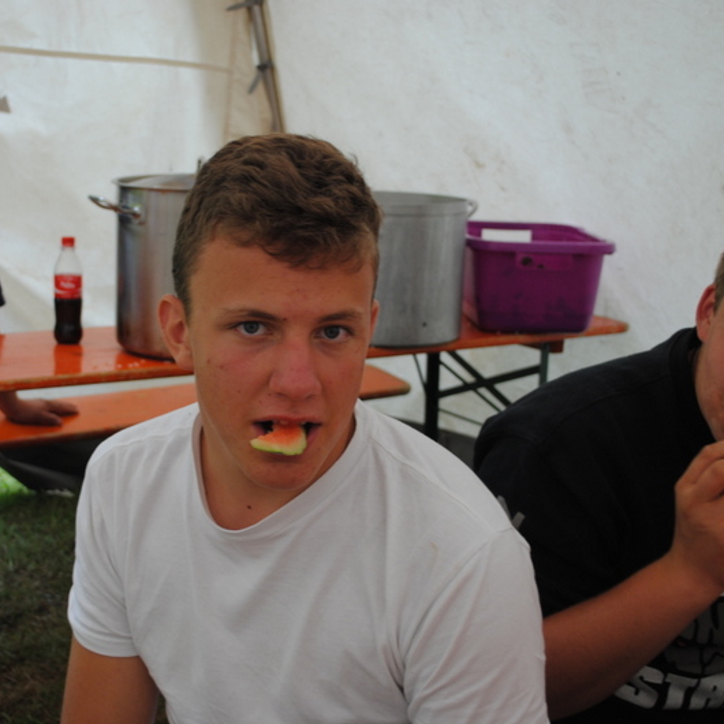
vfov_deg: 31.6
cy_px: 362
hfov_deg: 31.6
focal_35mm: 54
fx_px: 1278
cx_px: 309
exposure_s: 1/40
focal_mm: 28
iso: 200
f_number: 4.5
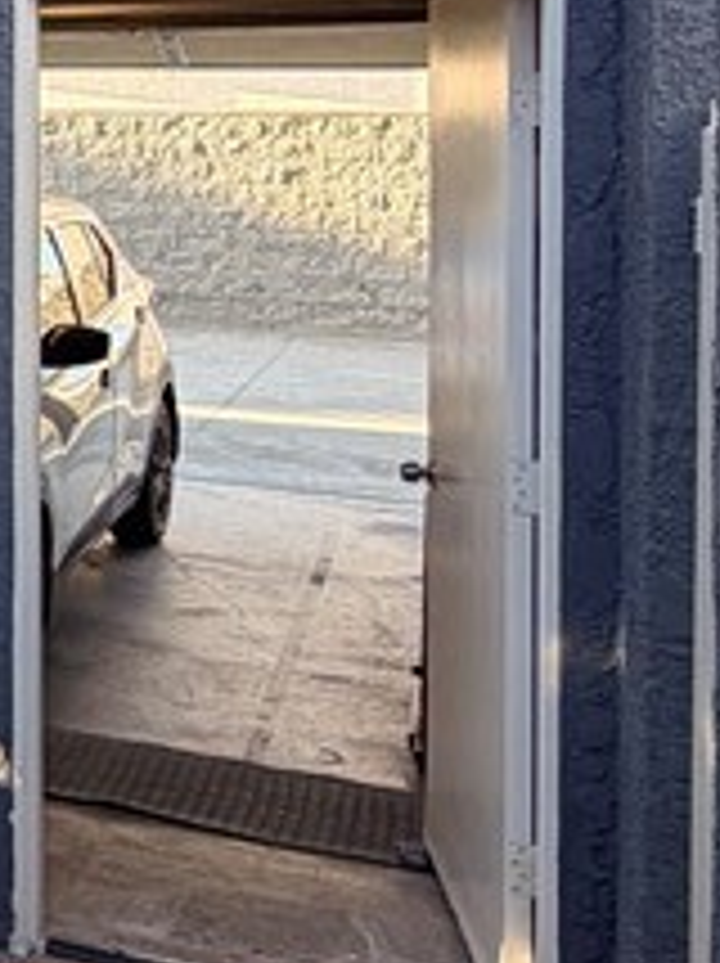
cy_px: 144
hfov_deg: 17.3
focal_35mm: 67
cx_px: -621
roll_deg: +0.4
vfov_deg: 28.2
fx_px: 1862
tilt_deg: -1.9
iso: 40
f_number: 2.2
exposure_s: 1/121
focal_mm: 2.22
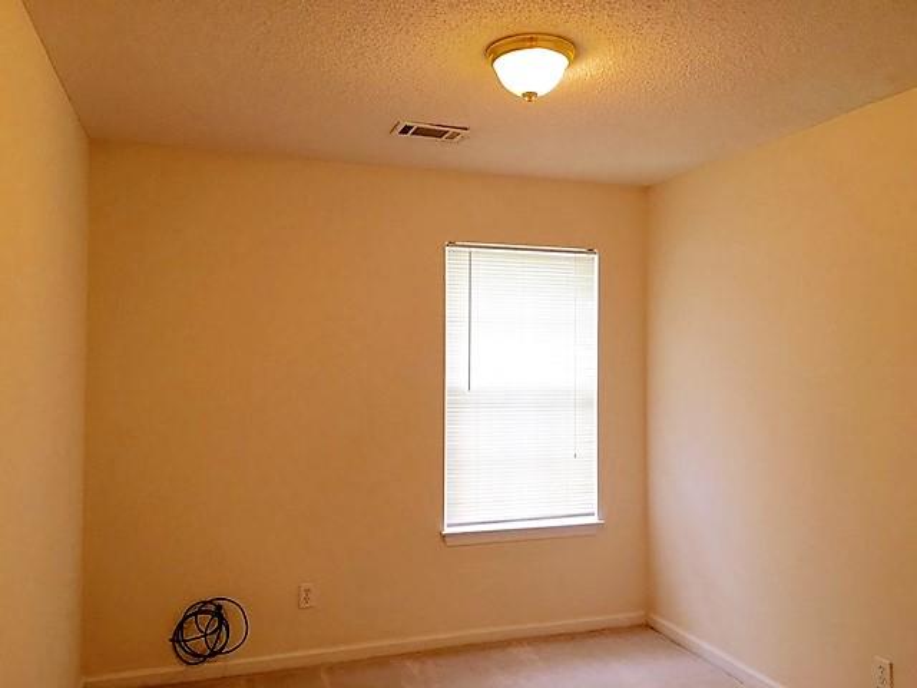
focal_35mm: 29
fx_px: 768
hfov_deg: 61.7
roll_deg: -0.6
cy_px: 344
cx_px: 458
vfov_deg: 48.2
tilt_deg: +2.5
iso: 25
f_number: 2.2
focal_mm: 4.15
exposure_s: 1/15
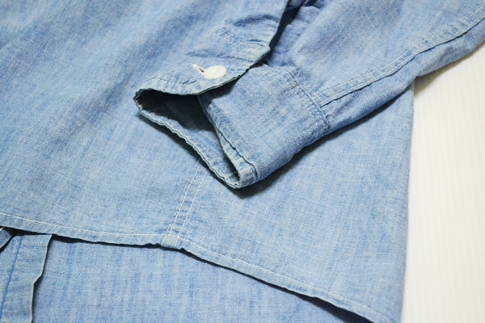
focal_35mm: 54
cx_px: 242
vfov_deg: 25.1
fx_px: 727
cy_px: 162
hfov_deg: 36.9
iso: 3200
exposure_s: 1/20
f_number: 5
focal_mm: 36
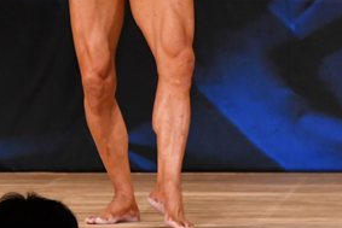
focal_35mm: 780
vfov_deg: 1.8
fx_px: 7413
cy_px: -47
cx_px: -59
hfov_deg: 2.6
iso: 4000
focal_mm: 190
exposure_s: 1/400
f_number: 5.6
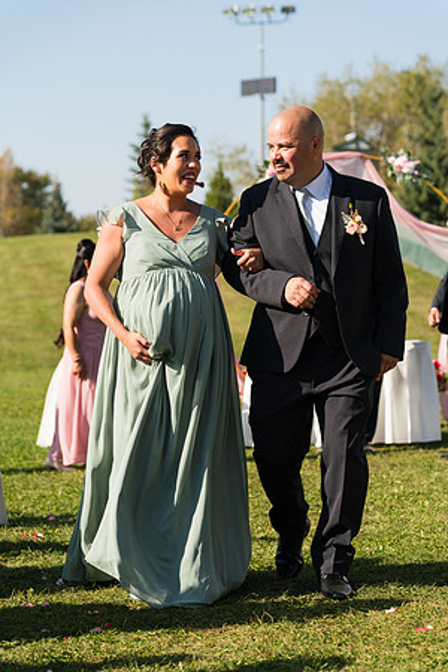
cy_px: 336
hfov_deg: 13.3
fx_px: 1923
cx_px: 224
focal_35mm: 103
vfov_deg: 19.8
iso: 250
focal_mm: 103
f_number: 5
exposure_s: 1/1000
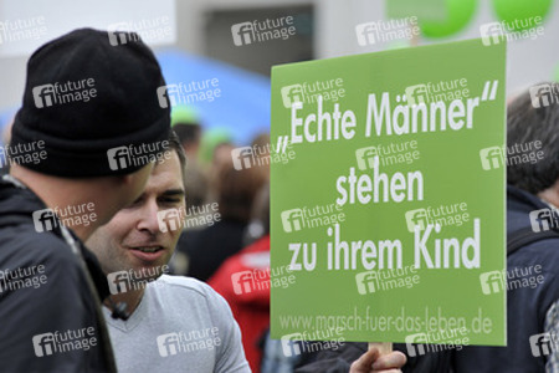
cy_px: 186
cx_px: 280
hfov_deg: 14.2
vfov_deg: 9.5
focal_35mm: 145
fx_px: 2251
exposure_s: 1/1250
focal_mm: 145
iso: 640
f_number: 5
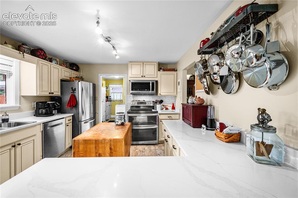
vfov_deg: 81.2
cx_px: 149
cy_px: 99
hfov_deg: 104.3
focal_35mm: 14
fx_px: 116
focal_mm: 14
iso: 200
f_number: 10
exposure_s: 1.6
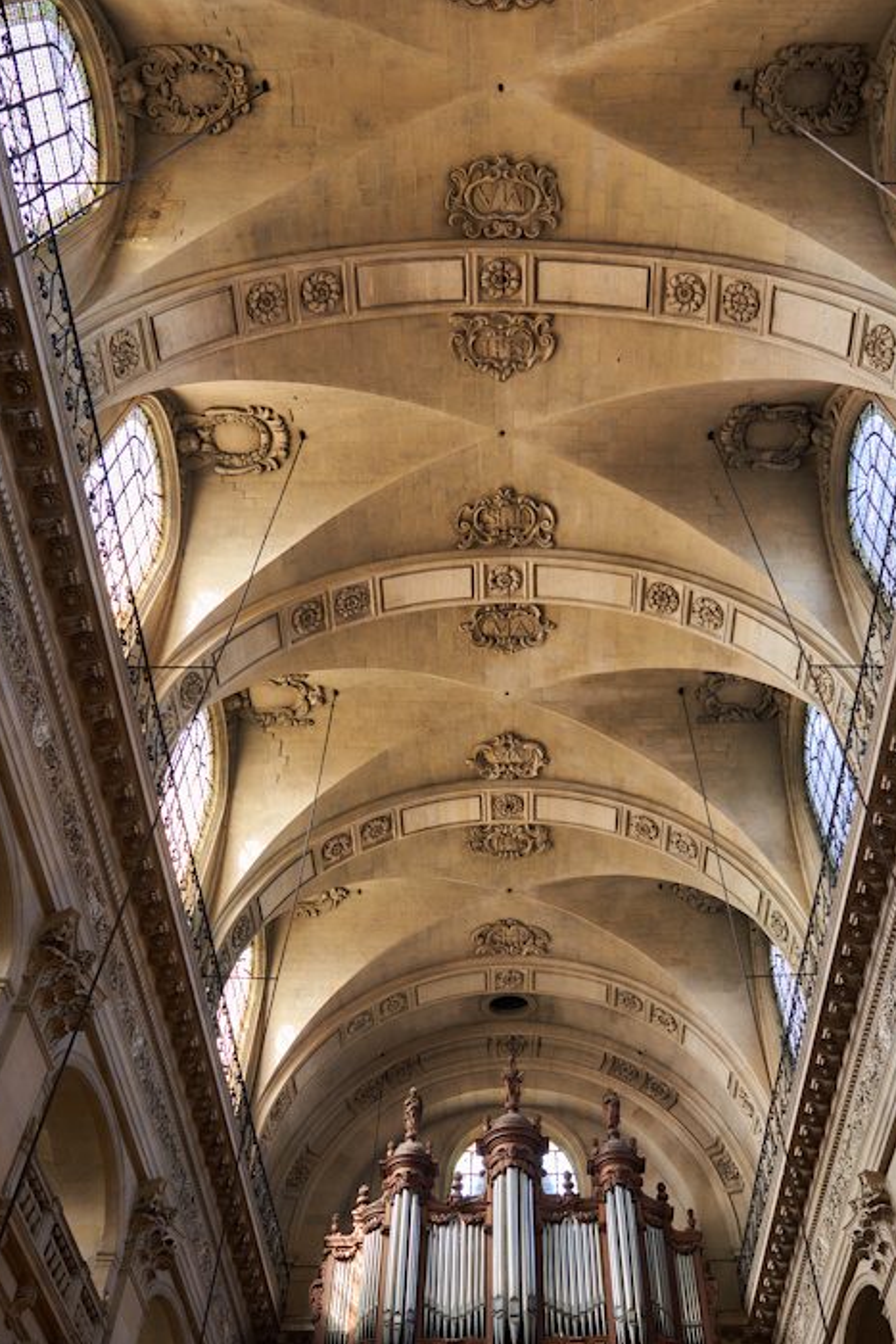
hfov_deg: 43.5
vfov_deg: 61.9
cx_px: 519
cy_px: 710
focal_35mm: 30
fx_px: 1119
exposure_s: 1/15
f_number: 4.5
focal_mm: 21
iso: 400
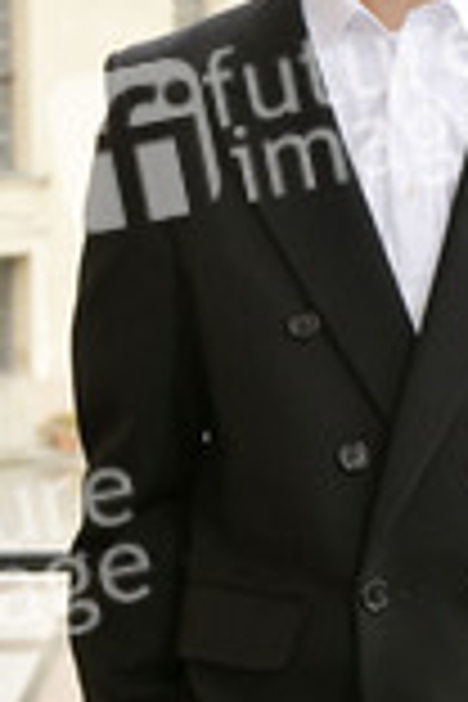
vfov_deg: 12.2
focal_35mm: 169
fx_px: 3295
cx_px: 410
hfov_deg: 8.1
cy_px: 351
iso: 1000
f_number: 8
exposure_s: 1/250
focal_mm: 66
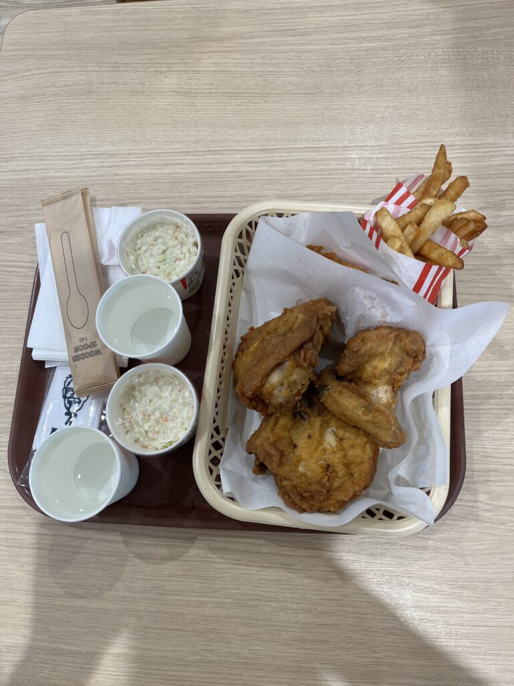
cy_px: 343
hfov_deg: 53.1
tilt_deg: -75.2
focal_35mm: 26
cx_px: 257
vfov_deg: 67.3
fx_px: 515
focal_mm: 5.1
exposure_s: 1/120
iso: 80
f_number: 1.6
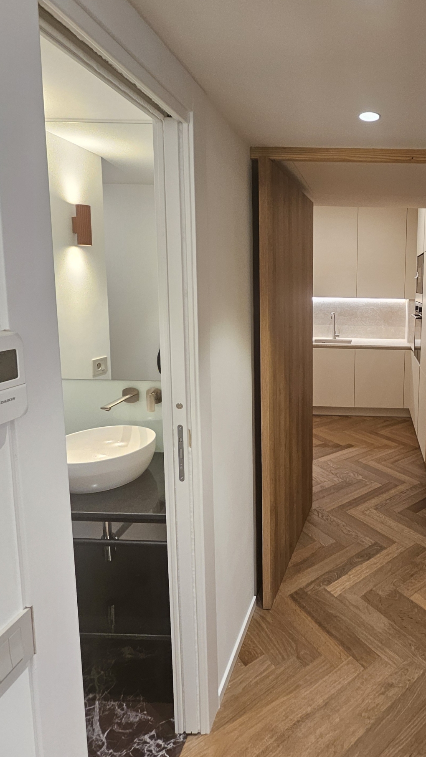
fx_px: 402
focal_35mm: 20
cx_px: 359
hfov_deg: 51.3
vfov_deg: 86.2
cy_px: 330
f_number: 2.2
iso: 125
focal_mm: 1.7
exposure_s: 1/61
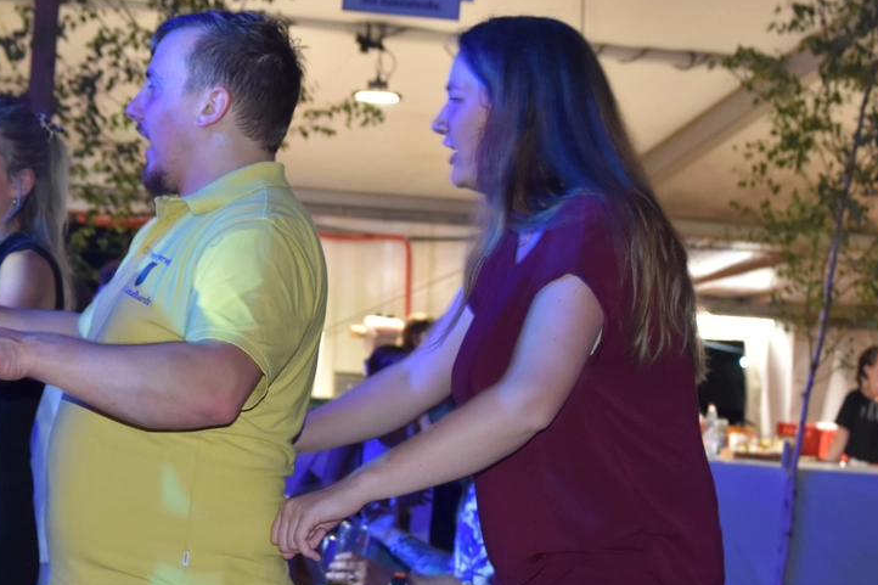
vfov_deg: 12.6
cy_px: 272
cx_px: 213
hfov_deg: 18.6
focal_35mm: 109
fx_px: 2659
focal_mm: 35
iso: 800
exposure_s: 1/60
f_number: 4.5
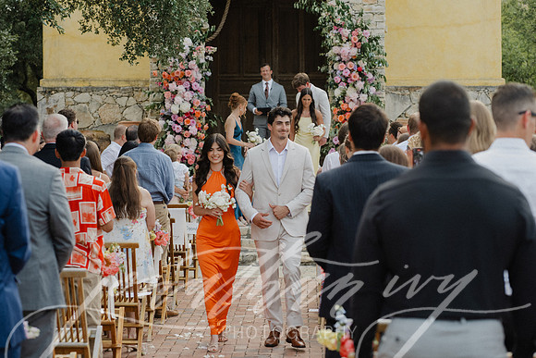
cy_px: 179
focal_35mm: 102
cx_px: 268
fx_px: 1526
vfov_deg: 13.4
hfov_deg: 19.9
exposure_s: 1/1000
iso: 560
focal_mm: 95
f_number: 4.5
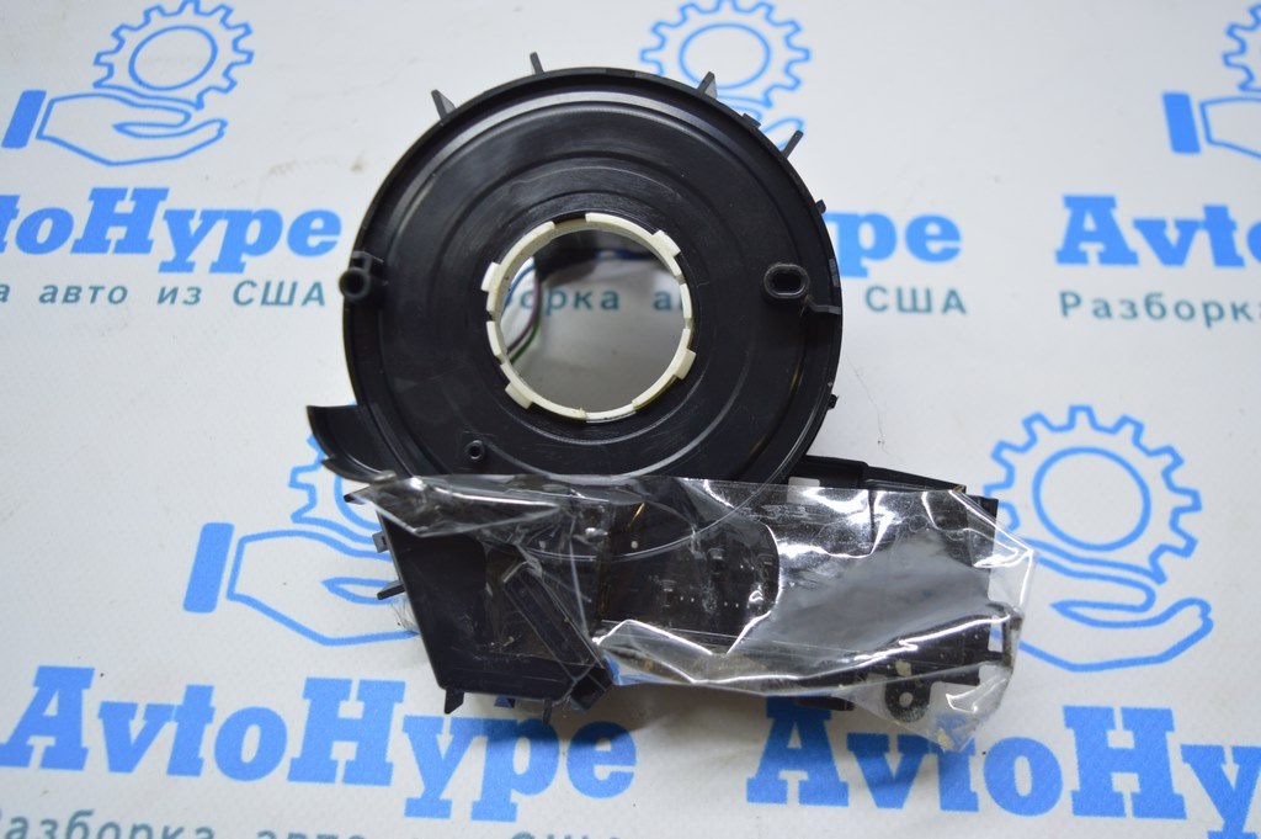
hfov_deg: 53.2
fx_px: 1260
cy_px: 420
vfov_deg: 36.8
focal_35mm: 36
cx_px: 630
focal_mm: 24
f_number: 4
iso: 400
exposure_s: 1/50
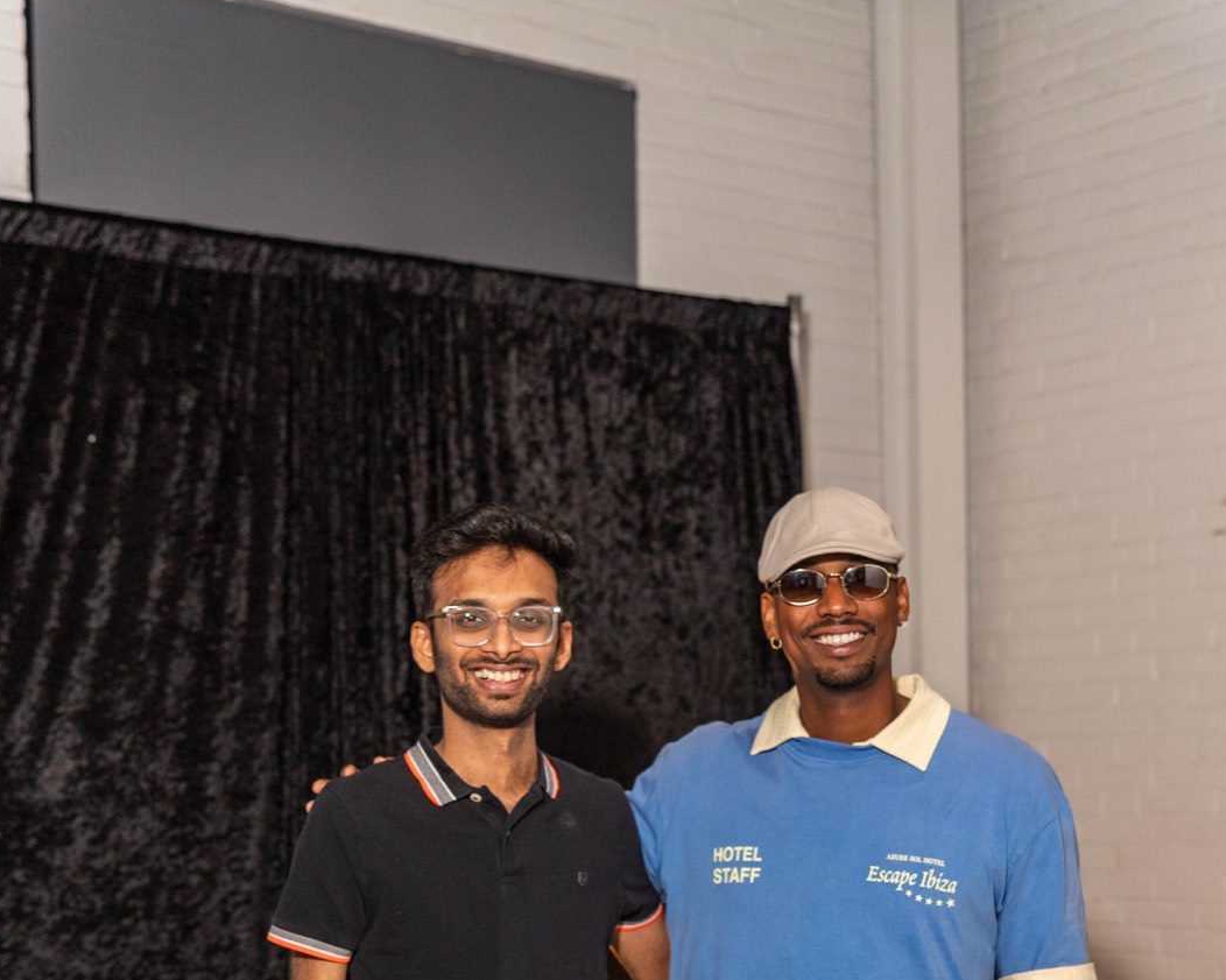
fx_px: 1814
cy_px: 848
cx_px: 614
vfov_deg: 29.2
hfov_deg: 37.3
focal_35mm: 50
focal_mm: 35
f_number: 2.8
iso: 1000
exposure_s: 1/200
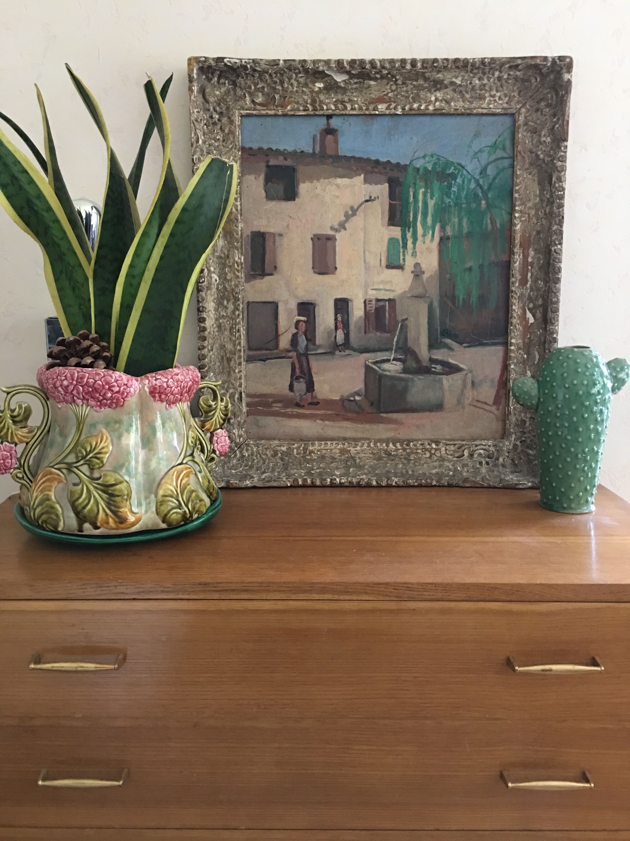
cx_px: 315
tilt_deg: -8.4
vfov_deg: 61.7
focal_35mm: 29
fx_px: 704
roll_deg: -0.7
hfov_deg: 48.2
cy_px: 420
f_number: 2.2
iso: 125
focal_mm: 4.15
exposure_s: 1/8
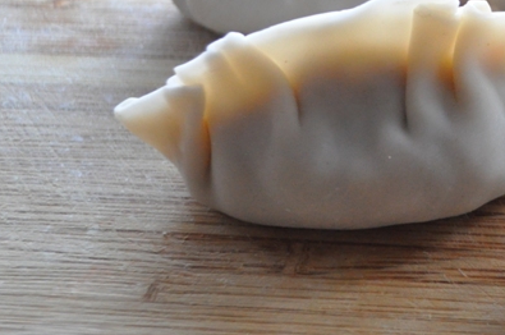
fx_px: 1527
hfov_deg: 17.8
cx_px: 620
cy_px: 90
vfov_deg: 12.5
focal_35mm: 109
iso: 1600
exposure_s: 1/50
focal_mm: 28
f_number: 4.5
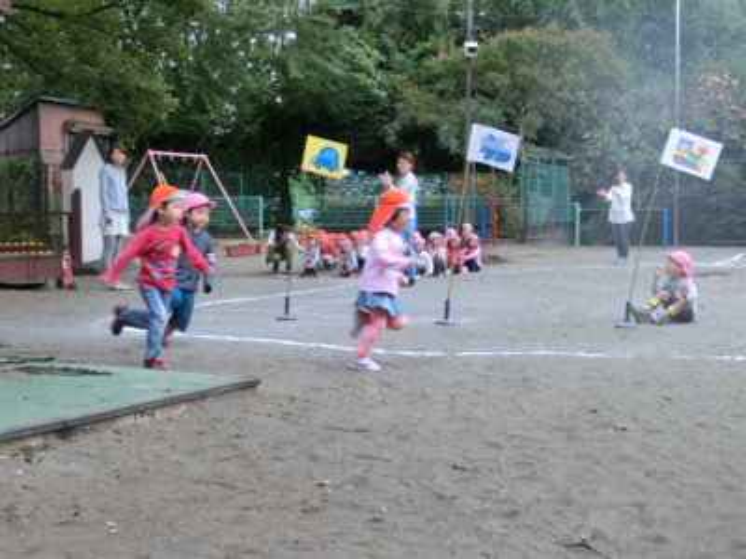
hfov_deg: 36.8
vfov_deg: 28.0
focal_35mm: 52
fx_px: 1121
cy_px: 280
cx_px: 373
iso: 160
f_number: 4.3
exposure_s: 1/125
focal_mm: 9.16
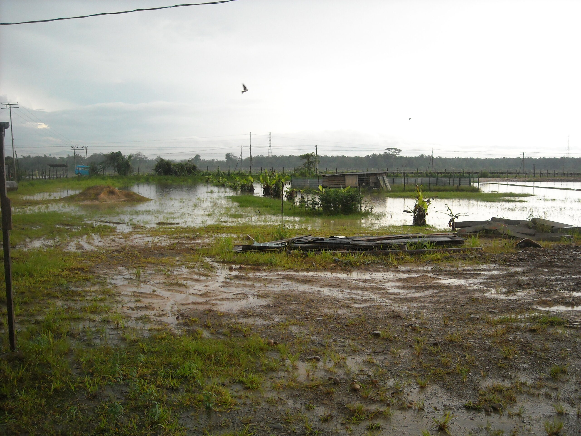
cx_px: 290
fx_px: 587
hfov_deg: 52.6
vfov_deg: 40.7
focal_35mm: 35
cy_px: 218
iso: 227
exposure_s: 1/250
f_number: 2.8
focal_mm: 5.7
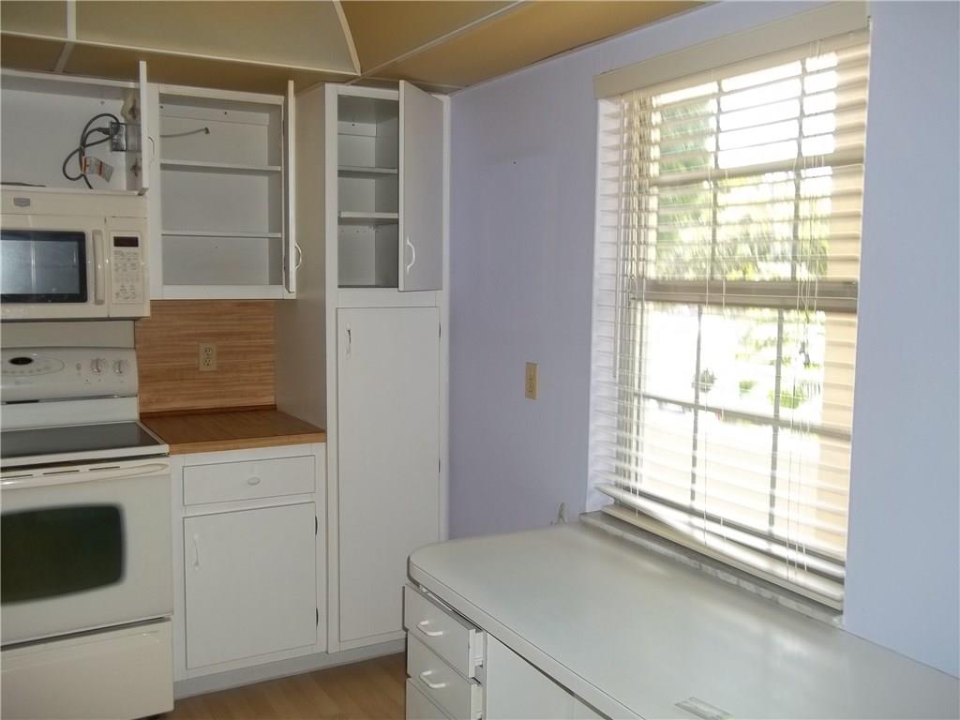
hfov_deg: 56.8
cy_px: 360
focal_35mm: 32
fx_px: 887
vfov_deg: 44.2
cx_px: 480
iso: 100
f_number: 2.9
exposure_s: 1/80
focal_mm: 5.7
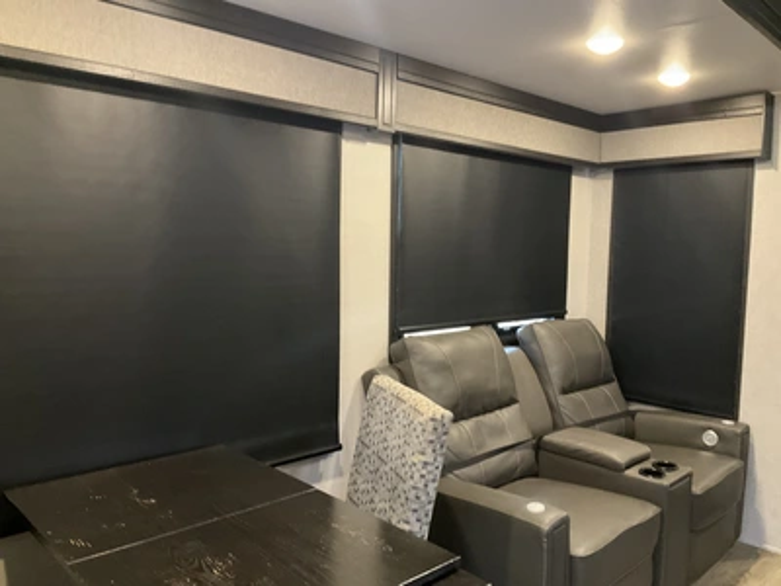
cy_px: 293
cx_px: 390
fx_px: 654
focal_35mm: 29
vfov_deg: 48.2
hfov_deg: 61.7
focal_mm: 3
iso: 400
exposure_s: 1/29
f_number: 1.8
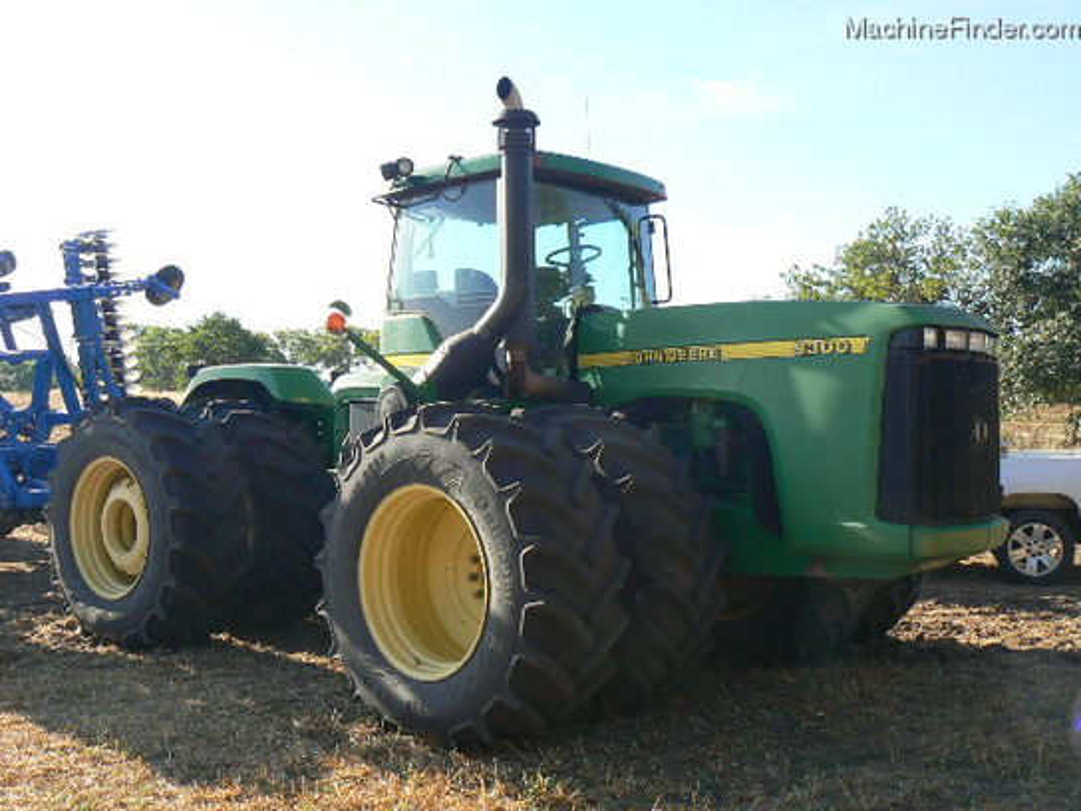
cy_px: 406
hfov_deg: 51.4
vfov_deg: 39.7
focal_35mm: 36
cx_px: 540
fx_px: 1124
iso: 80
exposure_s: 1/200
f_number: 5.6
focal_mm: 6
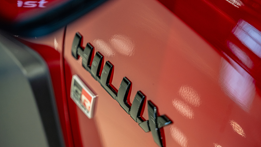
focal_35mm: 72
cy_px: 82
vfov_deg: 16.8
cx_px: 131
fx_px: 498
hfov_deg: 29.4
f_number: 2.8
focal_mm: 68
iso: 1250
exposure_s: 1/100
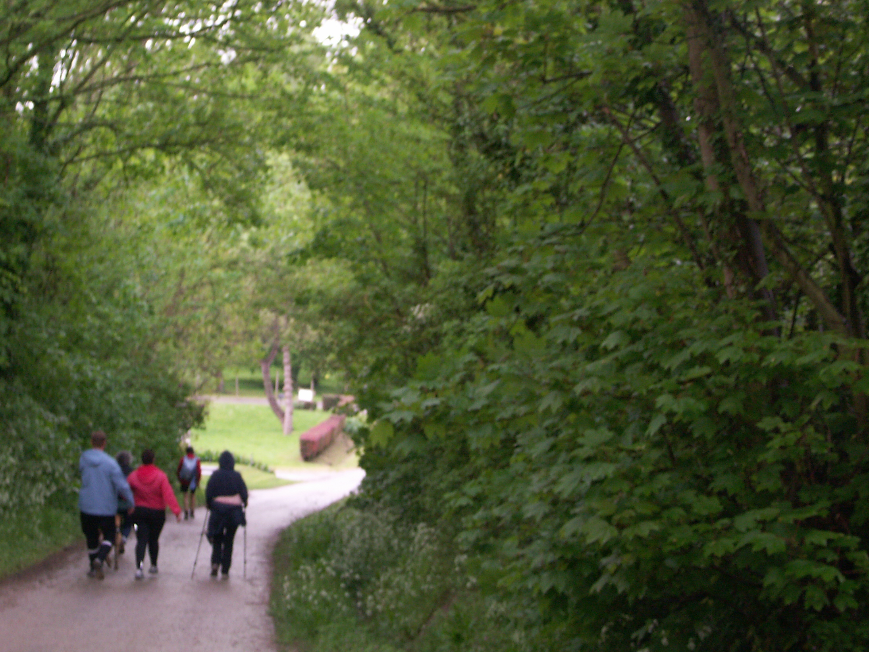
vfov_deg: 17.9
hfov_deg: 23.8
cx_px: 308
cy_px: 201
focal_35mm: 82
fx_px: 2059
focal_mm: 14.22
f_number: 3.2
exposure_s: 1/100
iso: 100
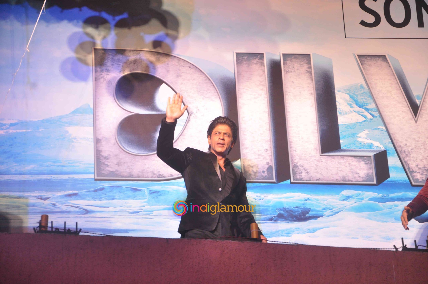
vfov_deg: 9.9
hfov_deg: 14.9
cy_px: 142
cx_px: 214
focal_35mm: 138
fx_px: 1639
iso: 1000
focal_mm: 92
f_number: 8
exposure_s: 1/125
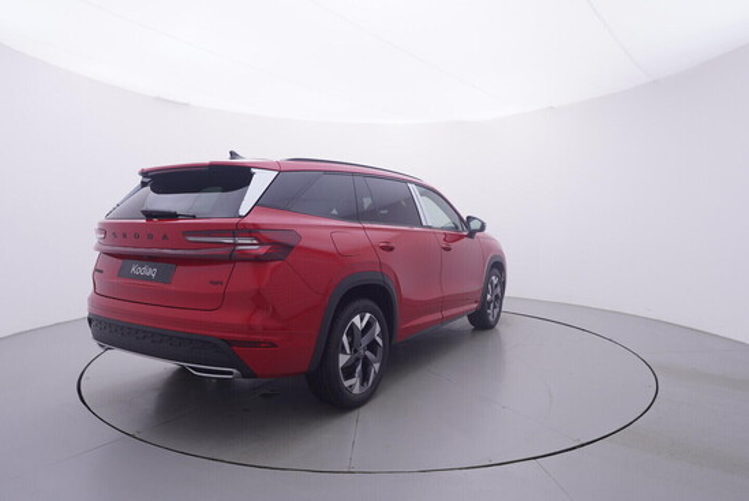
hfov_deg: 77.3
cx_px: 374
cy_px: 250
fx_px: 468
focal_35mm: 22
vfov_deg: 56.2
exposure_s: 1/80
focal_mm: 15
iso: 200
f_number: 5
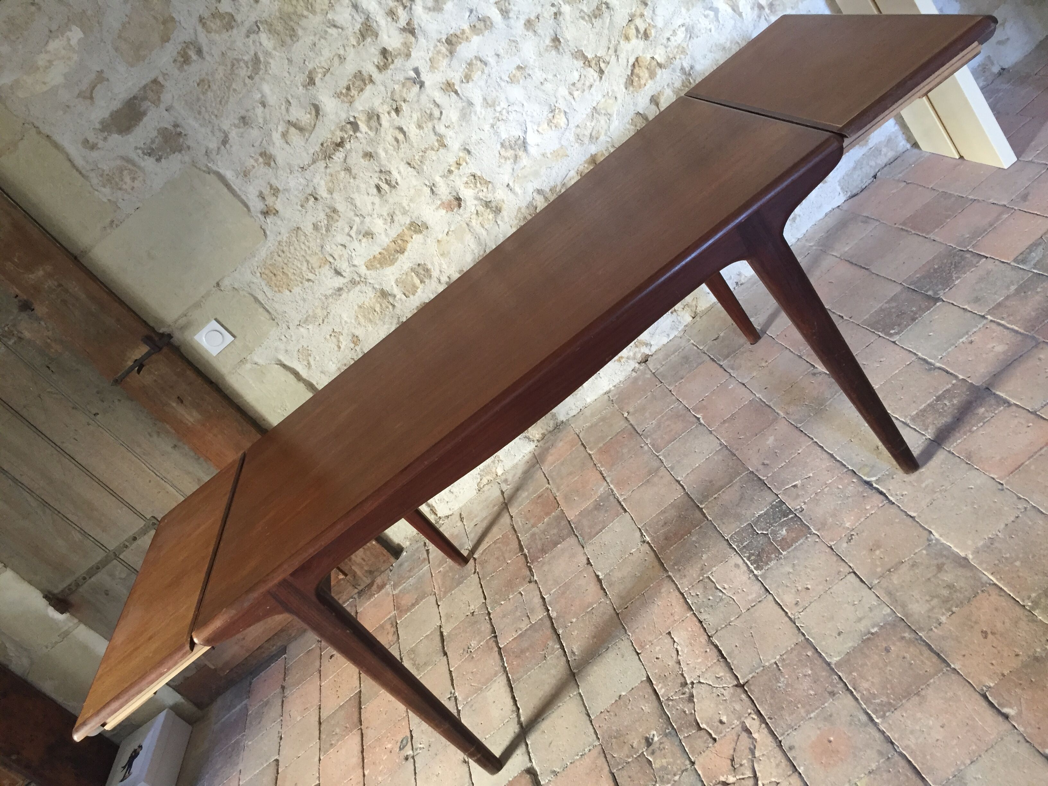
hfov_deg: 61.7
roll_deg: +42.2
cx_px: 524
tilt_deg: -24.6
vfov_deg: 48.2
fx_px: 878
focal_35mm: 29
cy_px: 393
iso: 160
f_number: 2.2
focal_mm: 4.15
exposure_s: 1/33
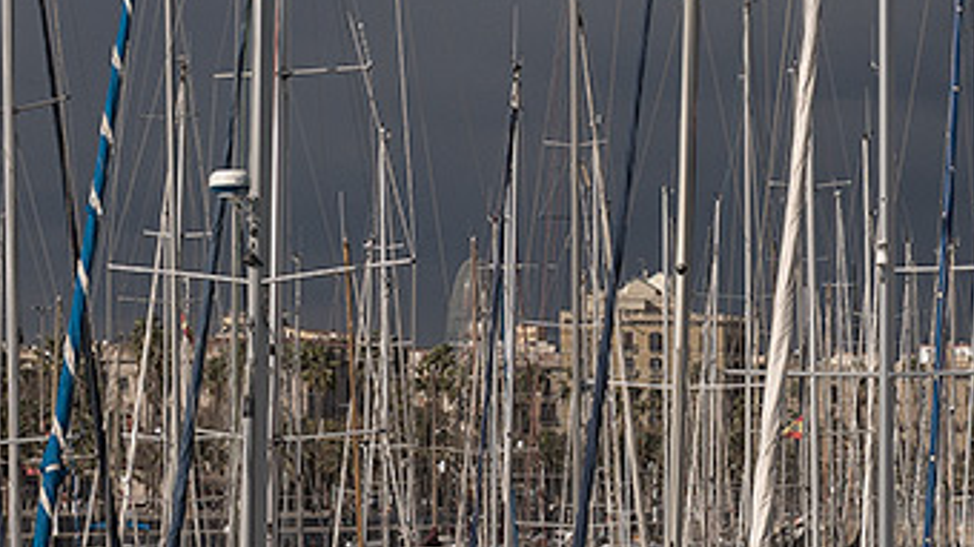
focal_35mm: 185
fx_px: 4776
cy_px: 398
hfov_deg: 11.6
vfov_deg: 6.6
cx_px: 410
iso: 250
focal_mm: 50
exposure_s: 1/160
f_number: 13
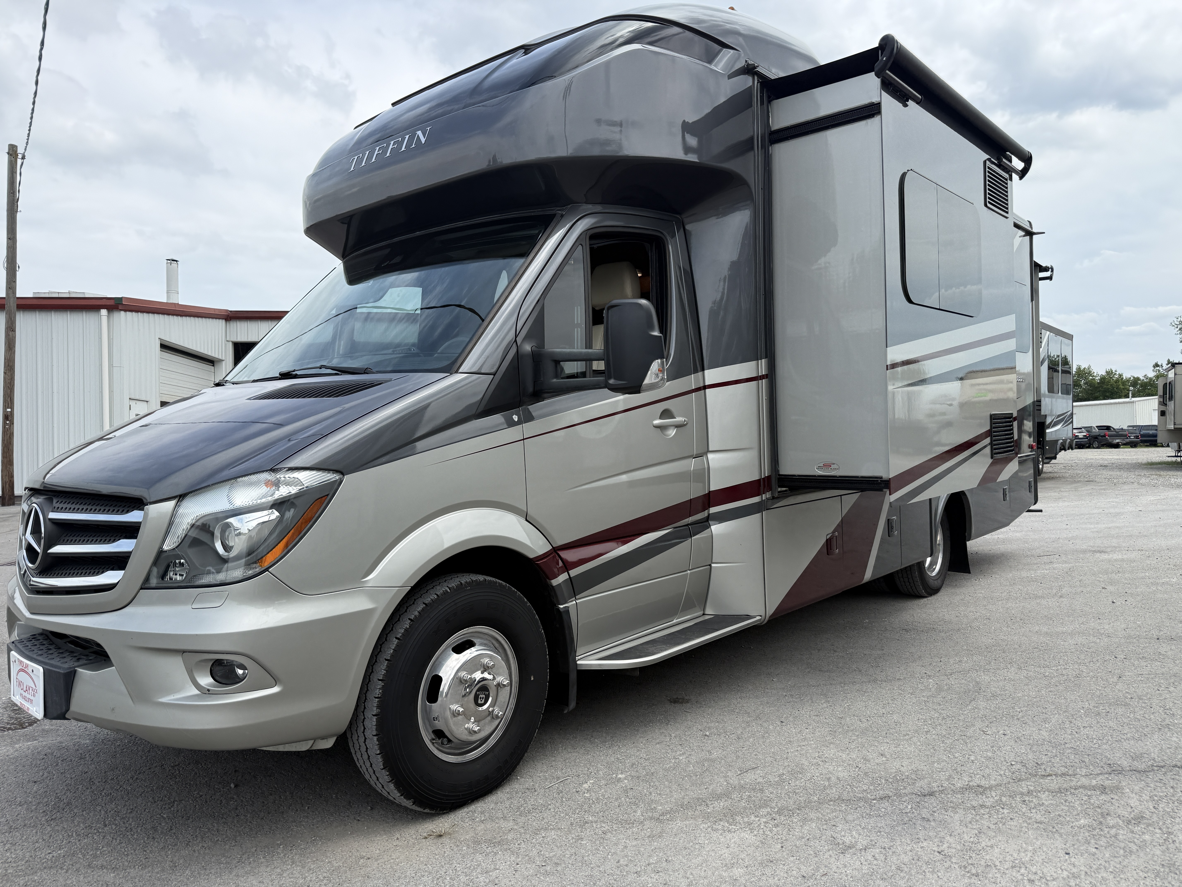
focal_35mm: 24
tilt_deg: +2.9
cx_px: 591
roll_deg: +0.5
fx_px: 820
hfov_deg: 71.6
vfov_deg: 56.8
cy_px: 444
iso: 80
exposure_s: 1/3145
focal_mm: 6.76
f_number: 1.78
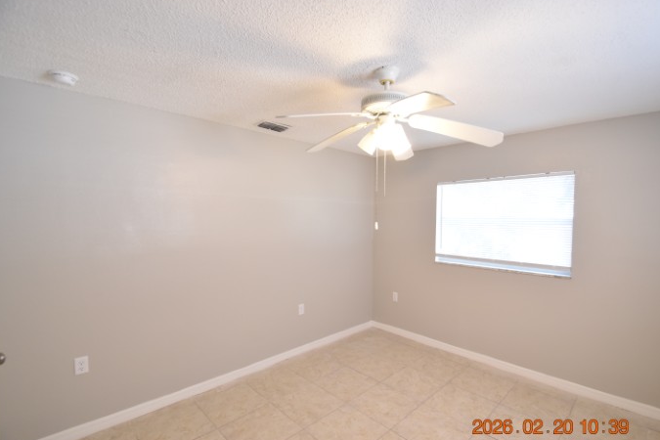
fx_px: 293
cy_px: 228
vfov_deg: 73.7
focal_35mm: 16
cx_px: 343
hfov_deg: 96.7
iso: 800
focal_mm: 10
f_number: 3.5
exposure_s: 1/60
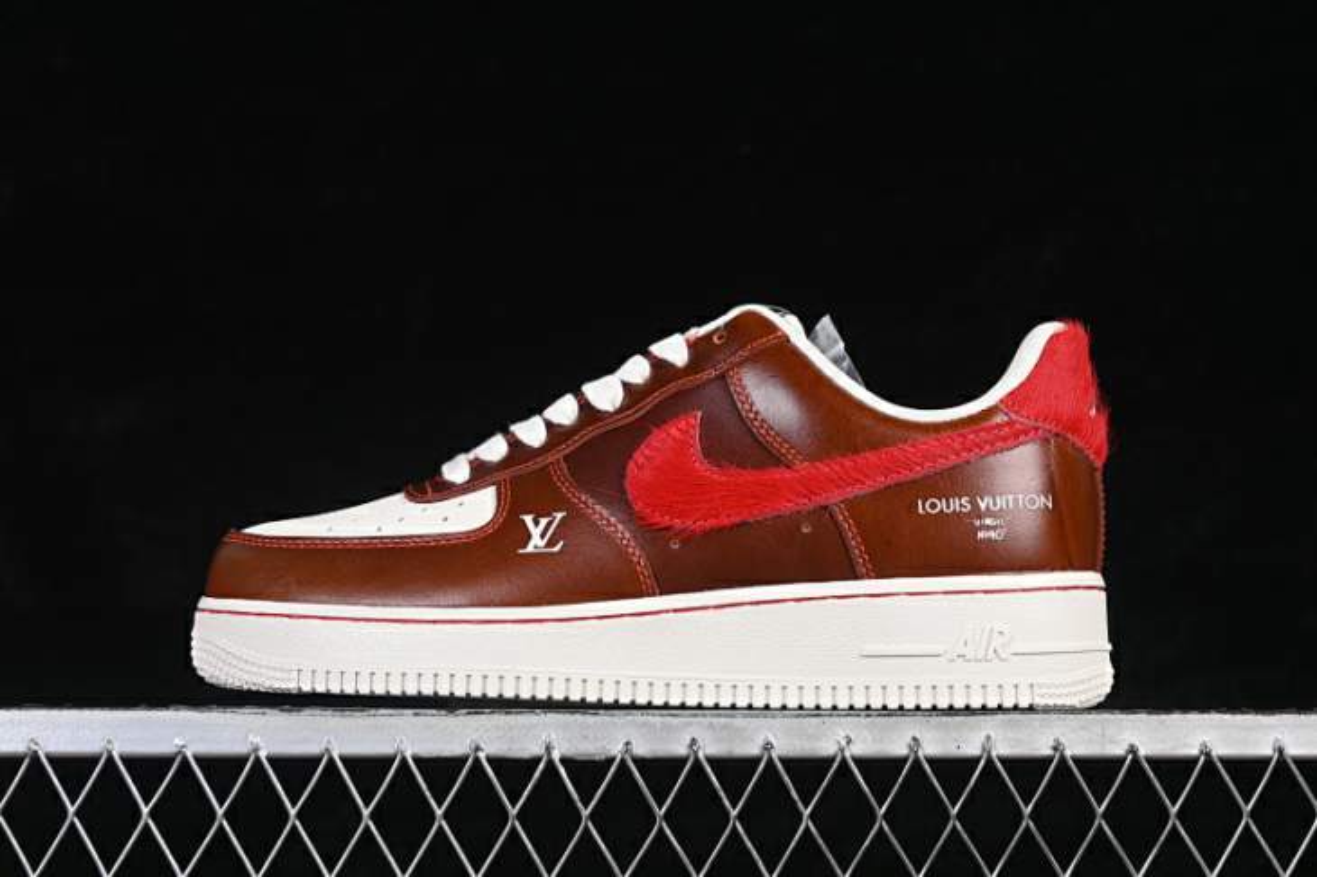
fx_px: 2742
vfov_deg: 18.2
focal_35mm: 75
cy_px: 438
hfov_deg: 27.0
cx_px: 658
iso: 160
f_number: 7.1
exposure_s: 1/80
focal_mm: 50
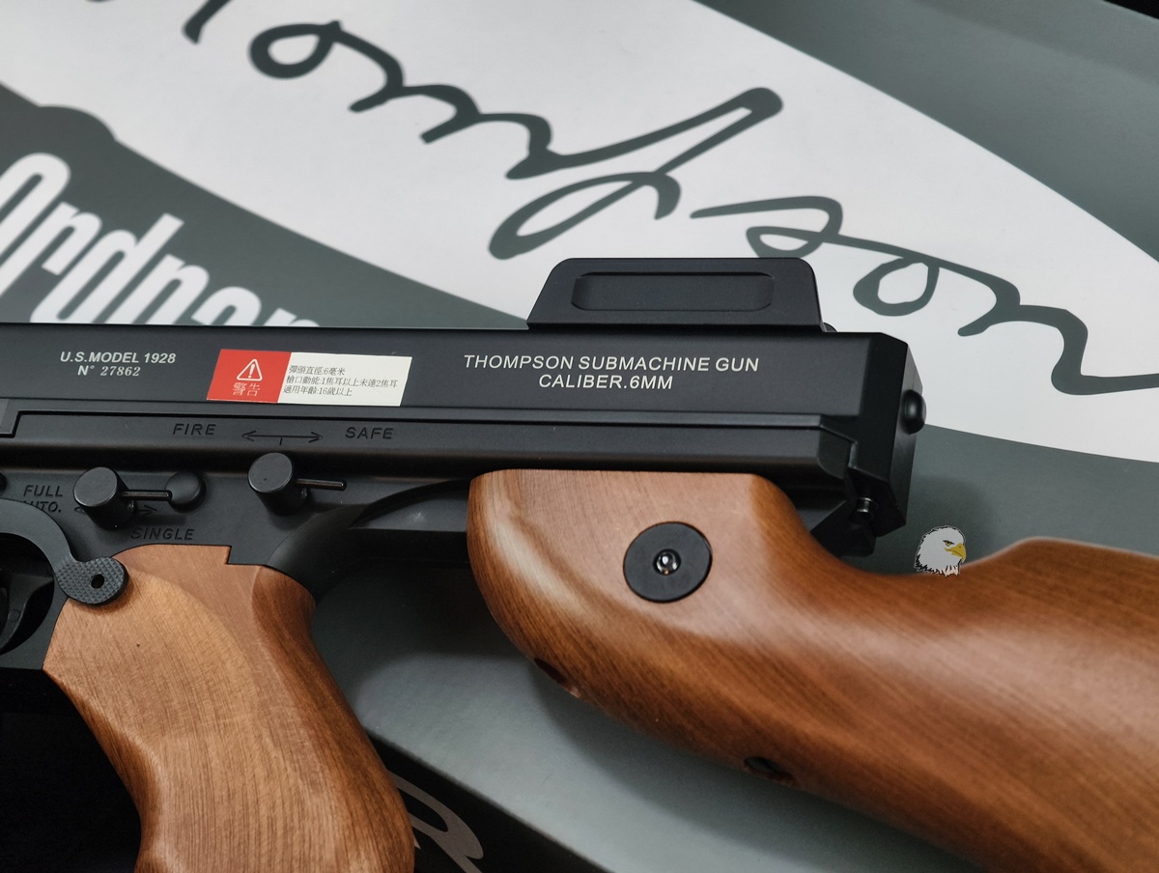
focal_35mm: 85
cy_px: 436
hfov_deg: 23.0
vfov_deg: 17.4
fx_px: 2850
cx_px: 580
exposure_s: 1/30
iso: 433
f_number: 2.67
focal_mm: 22.48
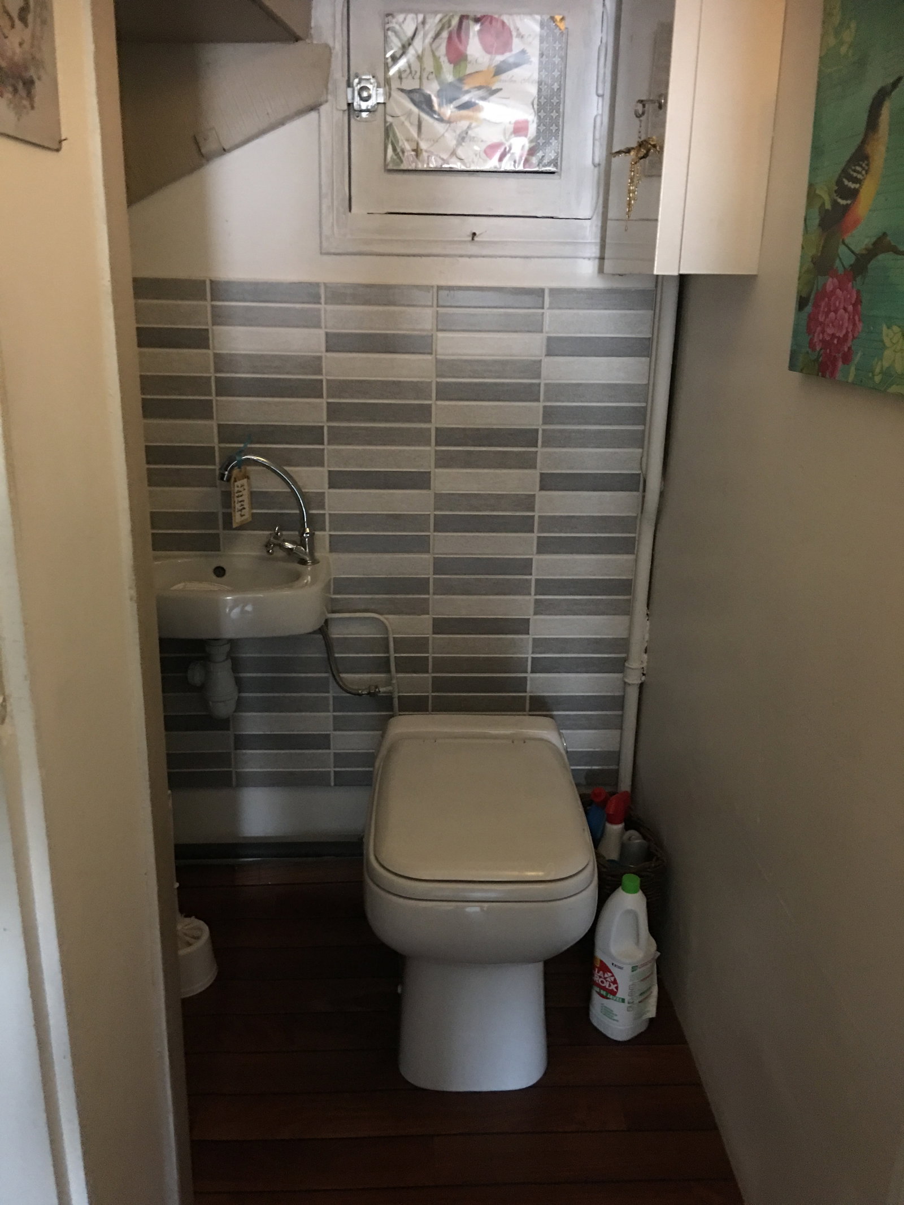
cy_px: 602
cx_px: 452
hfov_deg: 48.2
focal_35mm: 29
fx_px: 1010
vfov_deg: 61.7
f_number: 2.2
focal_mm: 4.15
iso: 100
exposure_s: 1/4
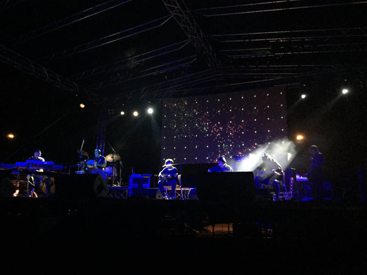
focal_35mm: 29
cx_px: 184
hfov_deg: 61.7
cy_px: 138
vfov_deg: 48.2
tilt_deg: +11.2
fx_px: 307
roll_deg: -1.2
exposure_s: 1/17
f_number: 2.2
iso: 320
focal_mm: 4.15
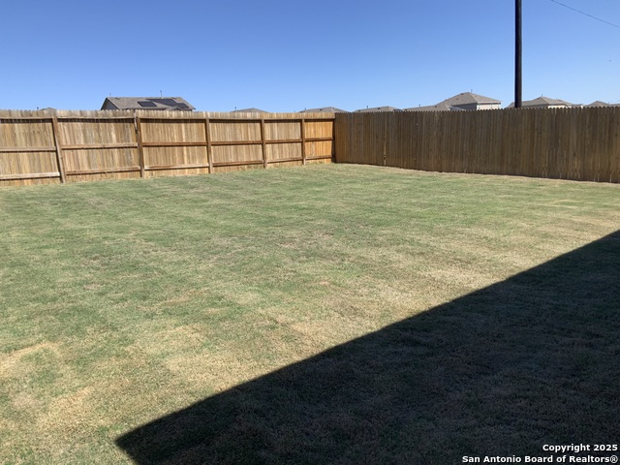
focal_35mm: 29
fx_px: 519
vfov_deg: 48.2
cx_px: 310
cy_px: 232
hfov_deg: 61.7
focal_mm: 3
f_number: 1.8
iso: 16
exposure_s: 1/1912
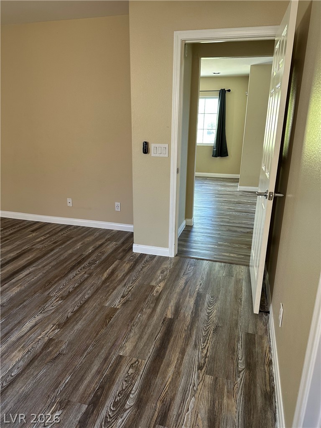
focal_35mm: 24
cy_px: 214
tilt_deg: -14.5
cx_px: 160
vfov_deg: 71.6
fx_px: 297
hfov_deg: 56.8
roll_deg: -0.6
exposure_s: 1/60
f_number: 1.78
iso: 160
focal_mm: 6.86
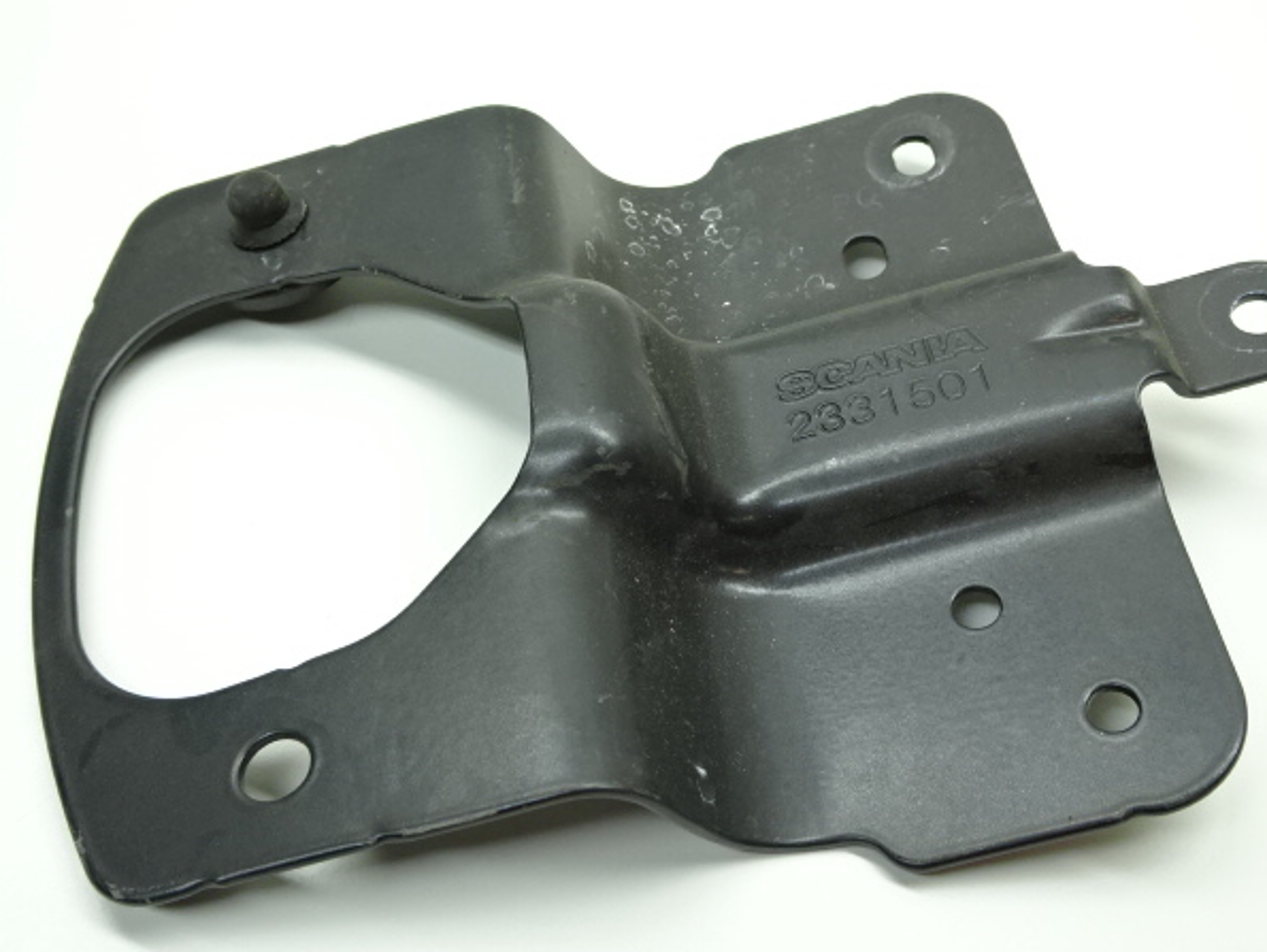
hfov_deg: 43.8
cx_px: 664
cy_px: 458
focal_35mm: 43
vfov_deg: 33.6
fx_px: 1575
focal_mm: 6.8
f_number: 4
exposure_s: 1/40
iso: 250
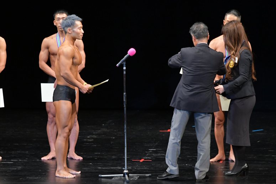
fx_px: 2069
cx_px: 138
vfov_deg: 5.1
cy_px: 92
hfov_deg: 7.6
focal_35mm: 270
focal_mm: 180
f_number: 5.6
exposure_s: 1/400
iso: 3200
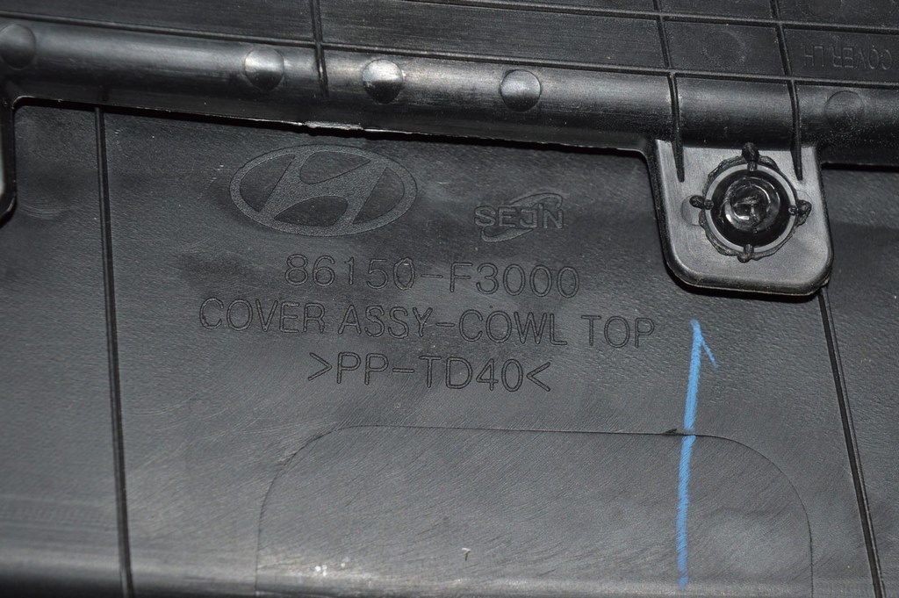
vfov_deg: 16.5
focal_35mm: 82
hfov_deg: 24.6
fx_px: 2059
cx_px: 450
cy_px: 299
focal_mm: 55
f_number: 8
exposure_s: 1/60
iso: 100
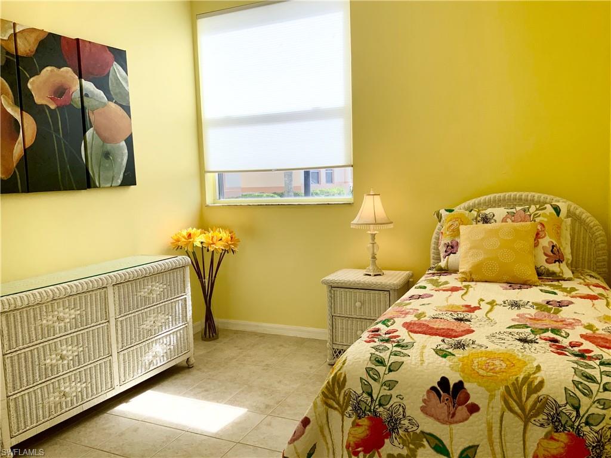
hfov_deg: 61.7
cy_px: 229
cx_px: 306
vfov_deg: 48.2
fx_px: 512
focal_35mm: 29
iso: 16
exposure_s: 1/237
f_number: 1.8
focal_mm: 3
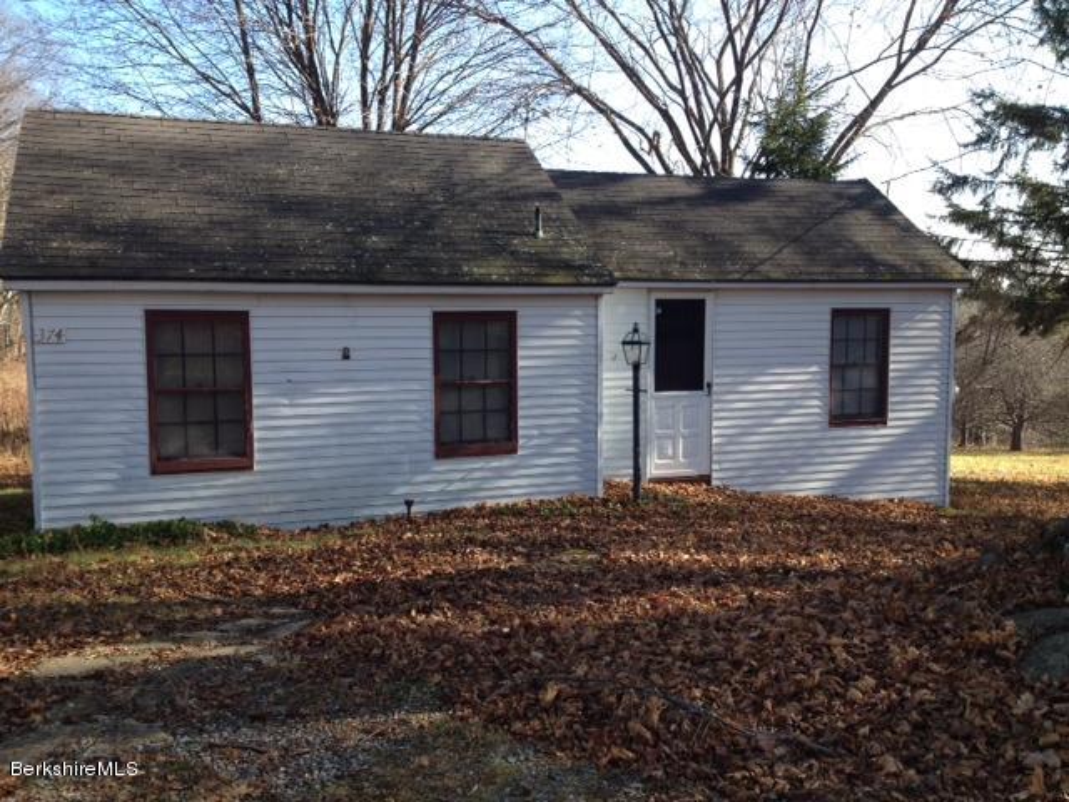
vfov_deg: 40.7
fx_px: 1081
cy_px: 401
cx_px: 534
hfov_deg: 52.6
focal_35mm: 35
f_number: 2.4
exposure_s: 1/397
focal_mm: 4.28
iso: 50
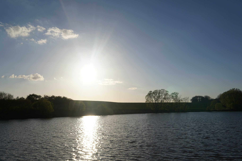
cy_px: 80
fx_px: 192
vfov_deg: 45.7
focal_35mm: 28
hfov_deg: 64.6
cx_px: 121
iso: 100
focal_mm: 19
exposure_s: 1/800
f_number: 9
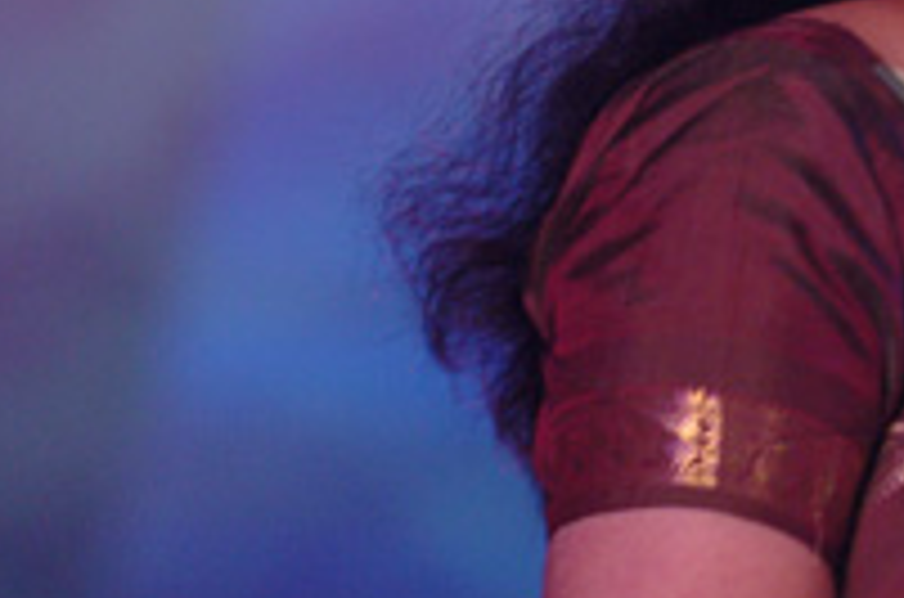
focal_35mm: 627
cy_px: 79
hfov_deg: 3.3
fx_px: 15707
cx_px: 1147
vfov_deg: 2.2
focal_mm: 140
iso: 800
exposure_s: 1/100
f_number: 2.8
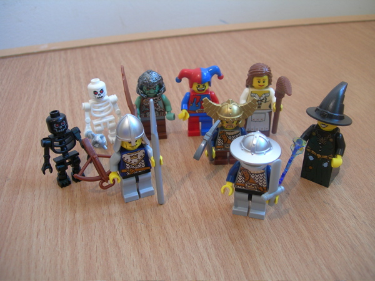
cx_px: 188
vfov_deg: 37.7
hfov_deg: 49.0
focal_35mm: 38
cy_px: 140
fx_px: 412
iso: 76
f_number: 2.8
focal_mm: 7.8
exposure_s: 1/3.8
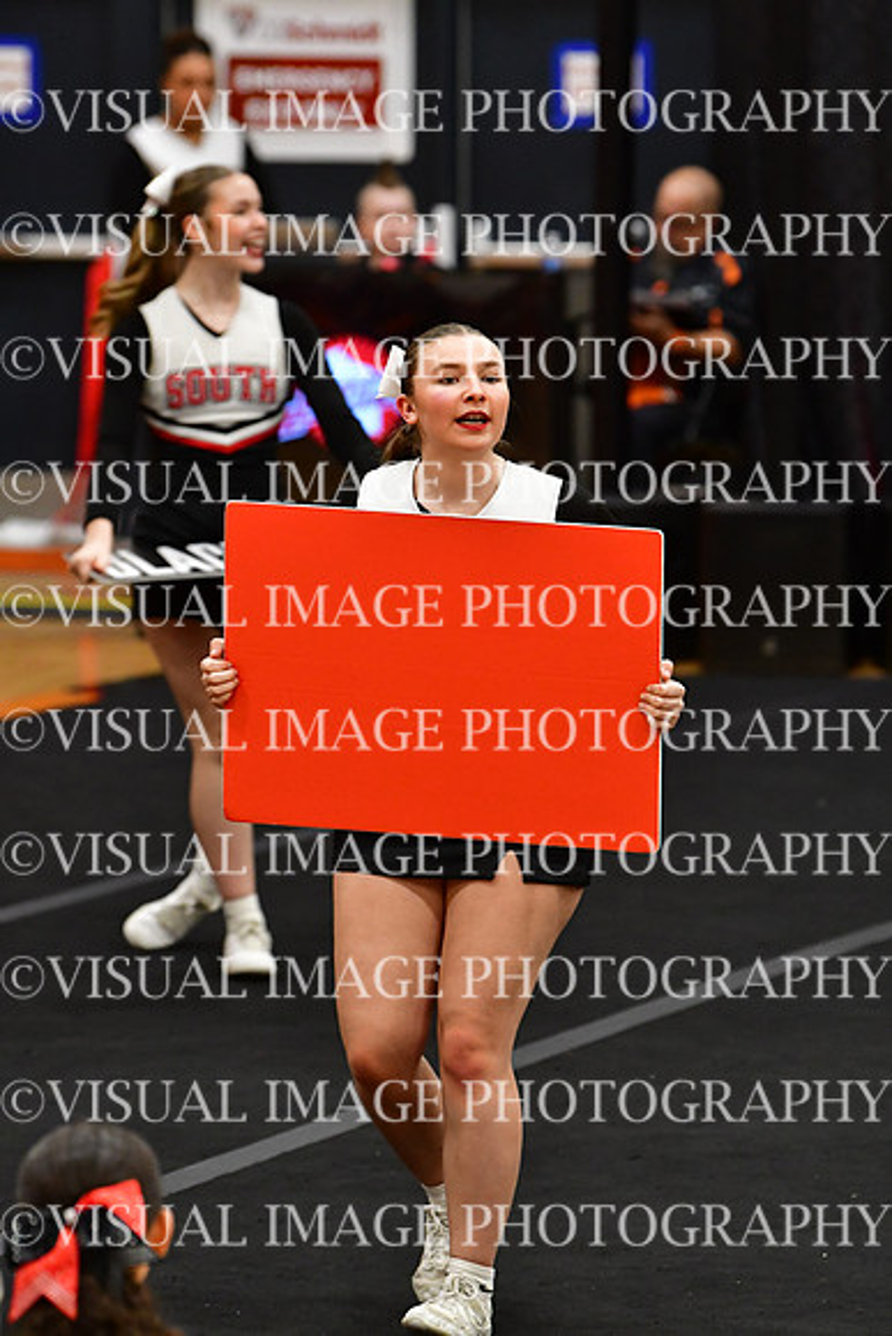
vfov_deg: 8.3
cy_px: 668
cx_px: 446
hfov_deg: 5.6
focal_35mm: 247
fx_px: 9174
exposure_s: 1/500
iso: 4000
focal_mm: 165
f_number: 3.5
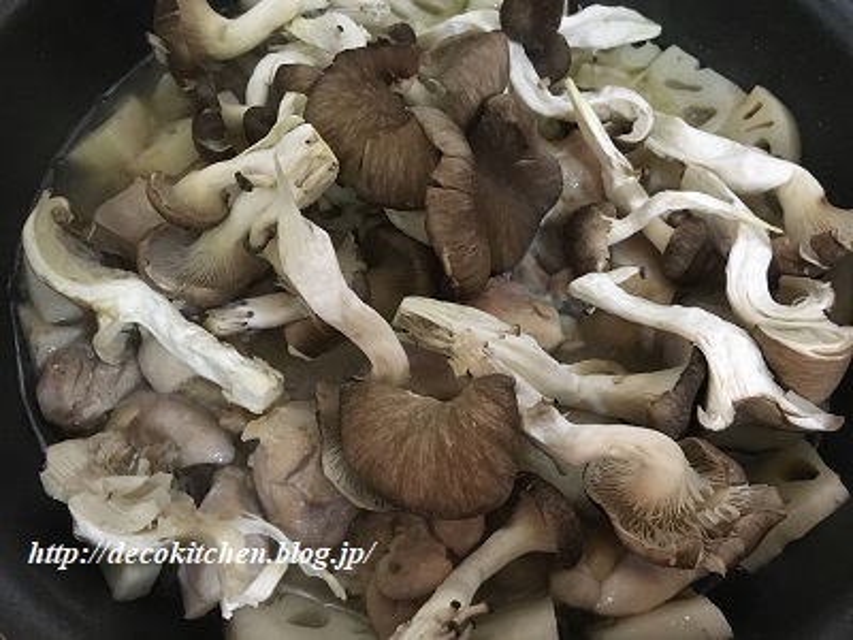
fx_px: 715
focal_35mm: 29
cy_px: 320
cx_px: 426
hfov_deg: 61.7
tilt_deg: -62.8
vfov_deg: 48.2
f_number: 2.2
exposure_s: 1/15
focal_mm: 4.15
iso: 250
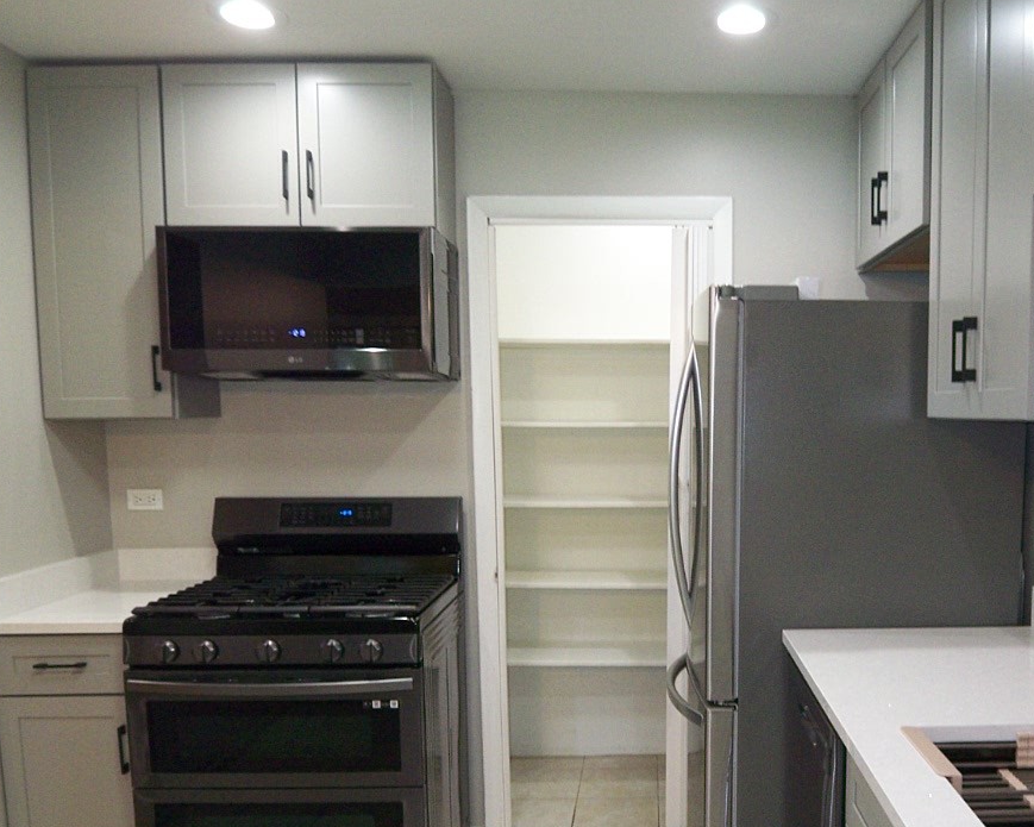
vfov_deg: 46.8
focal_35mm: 31
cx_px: 677
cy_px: 496
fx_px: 949
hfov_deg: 56.1
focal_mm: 3.8
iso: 160
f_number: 2.8
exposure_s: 1/30
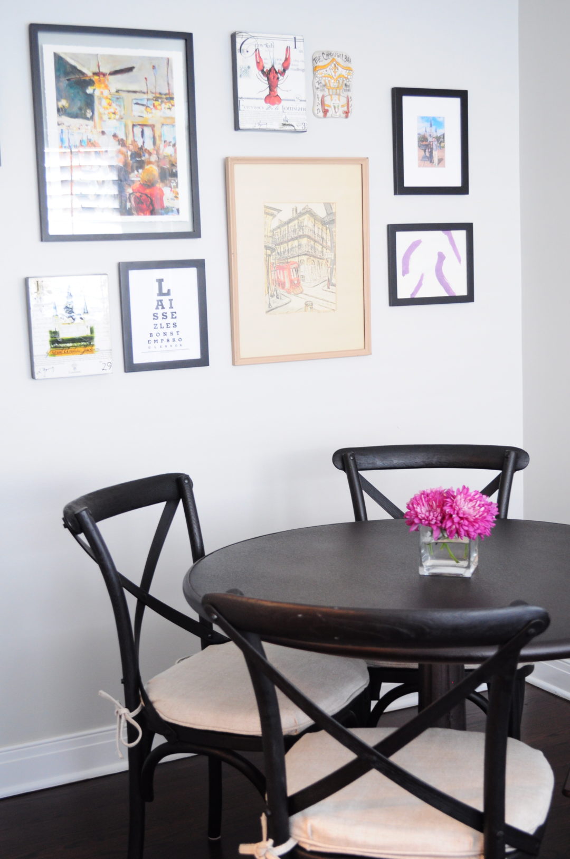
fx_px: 1143
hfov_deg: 28.0
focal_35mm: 48
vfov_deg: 41.2
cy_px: 430
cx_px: 285
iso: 800
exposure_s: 1/6
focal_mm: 32
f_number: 4.8
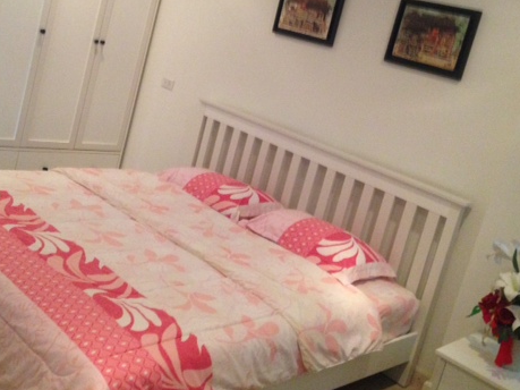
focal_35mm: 46
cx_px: 216
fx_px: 691
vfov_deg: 31.2
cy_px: 125
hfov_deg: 41.1
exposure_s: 1/15
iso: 400
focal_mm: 4.12
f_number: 2.4
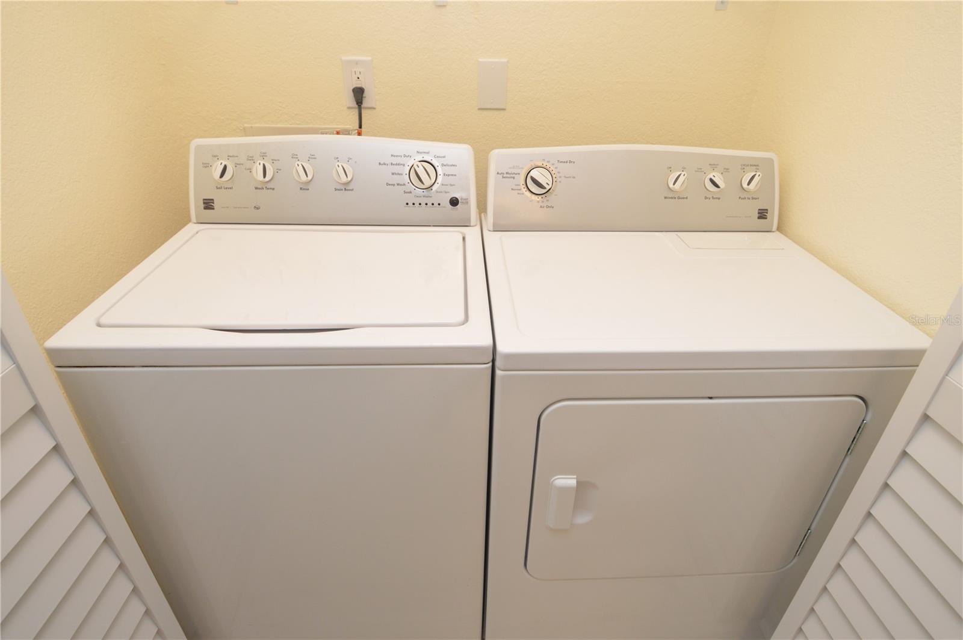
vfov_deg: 67.3
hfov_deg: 90.1
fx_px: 481
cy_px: 320
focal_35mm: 18
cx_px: 482
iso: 400
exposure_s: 1/80
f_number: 4.5
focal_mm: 12
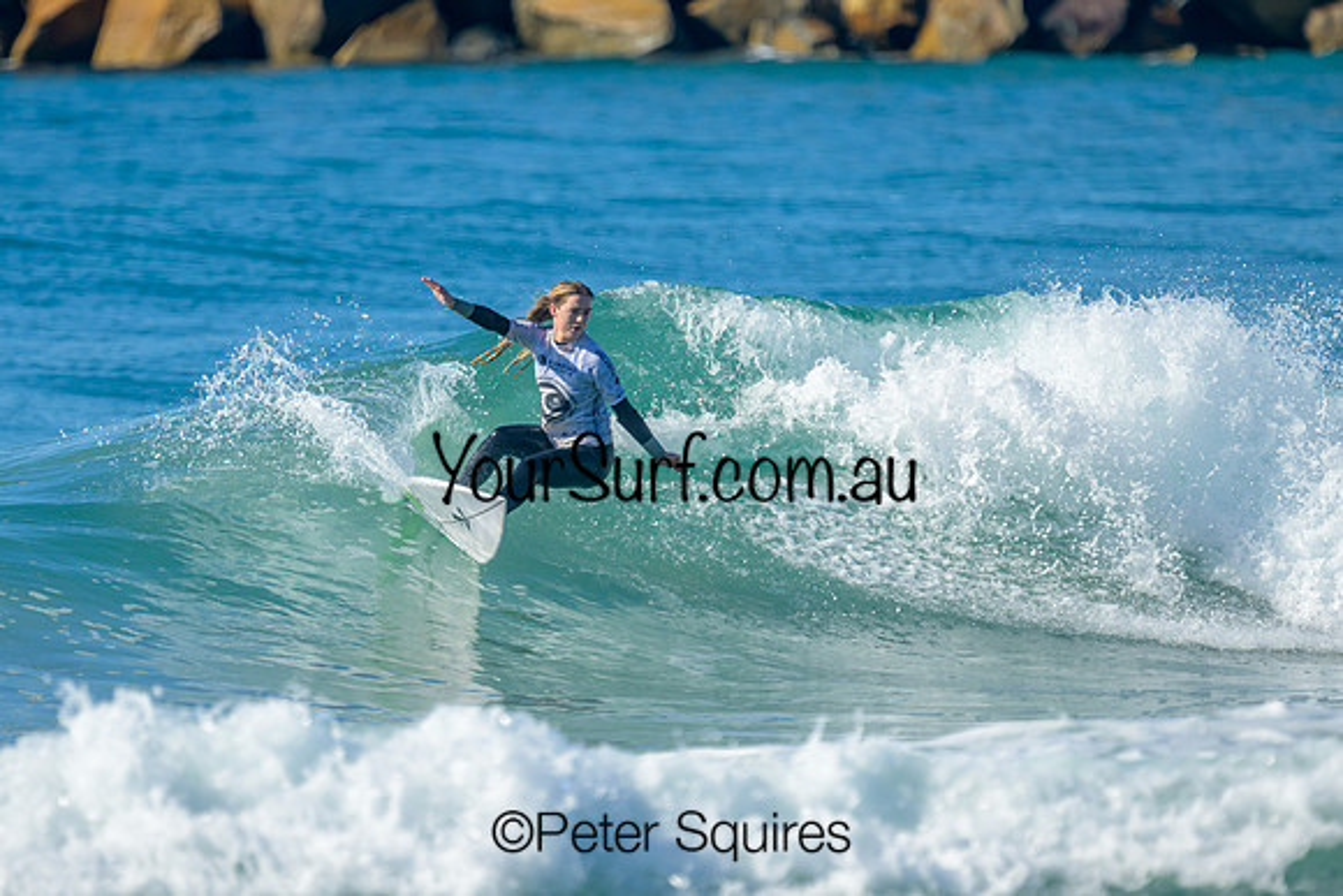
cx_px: 457
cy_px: 460
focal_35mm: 1099
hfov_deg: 1.9
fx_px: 41006
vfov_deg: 1.3
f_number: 6.3
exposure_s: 1/2000
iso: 250
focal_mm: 800
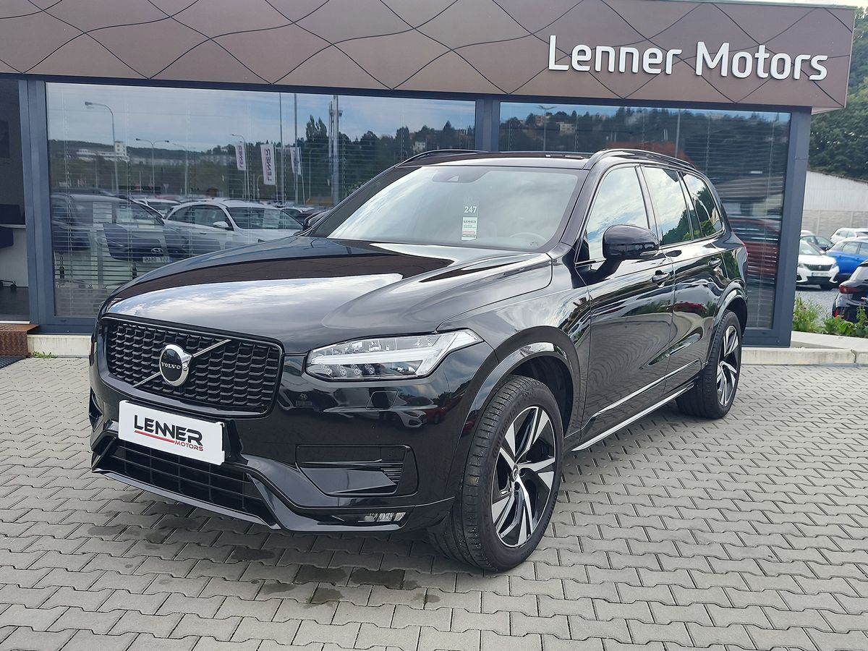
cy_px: 326
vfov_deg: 58.9
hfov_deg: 73.9
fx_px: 577
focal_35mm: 23
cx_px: 434
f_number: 1.69
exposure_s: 1/568
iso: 50
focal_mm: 7.01
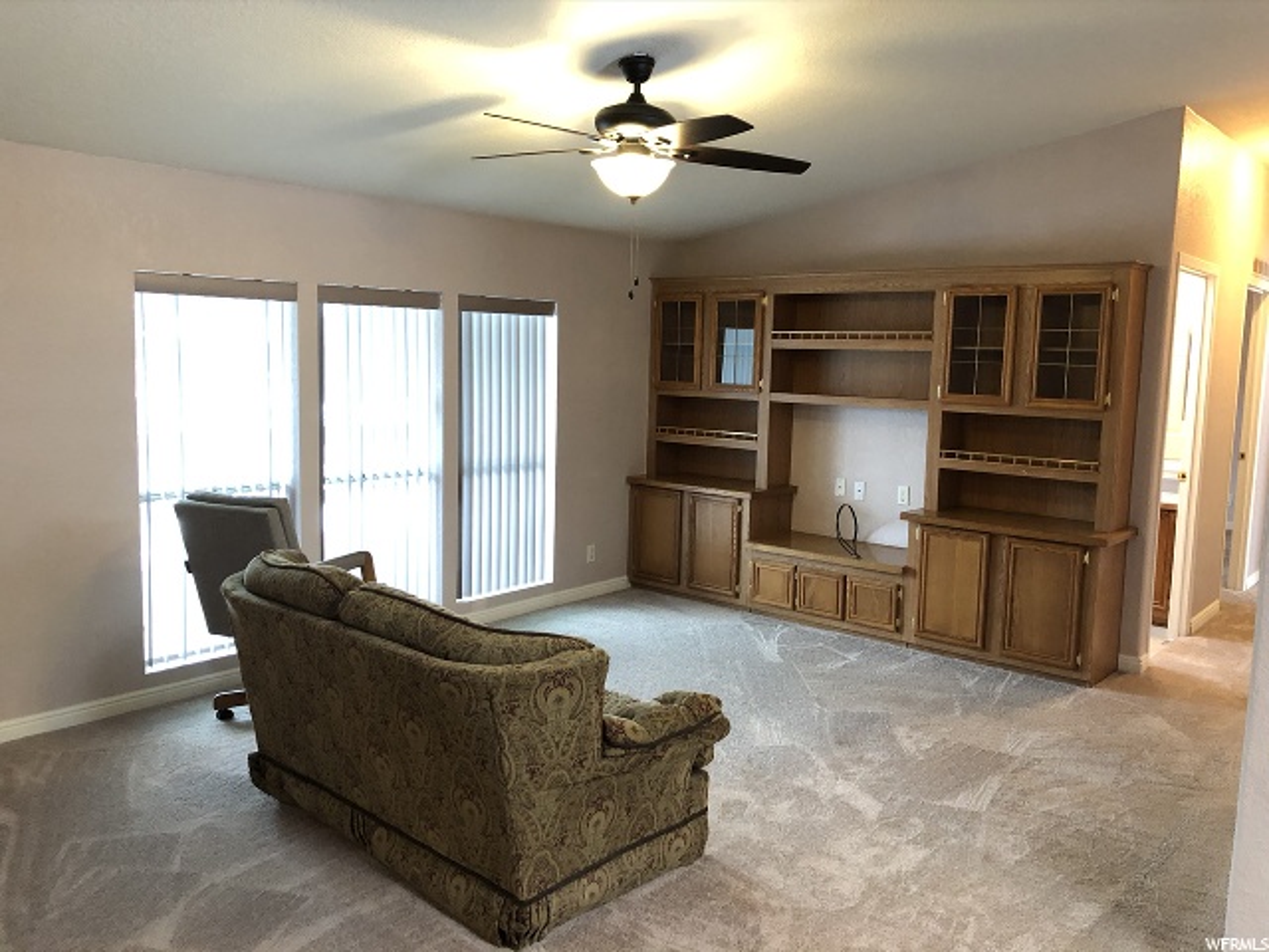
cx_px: 634
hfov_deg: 63.4
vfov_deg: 49.7
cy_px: 476
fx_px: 1026
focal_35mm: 28
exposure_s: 1/15
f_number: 1.8
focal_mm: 3.99
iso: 100
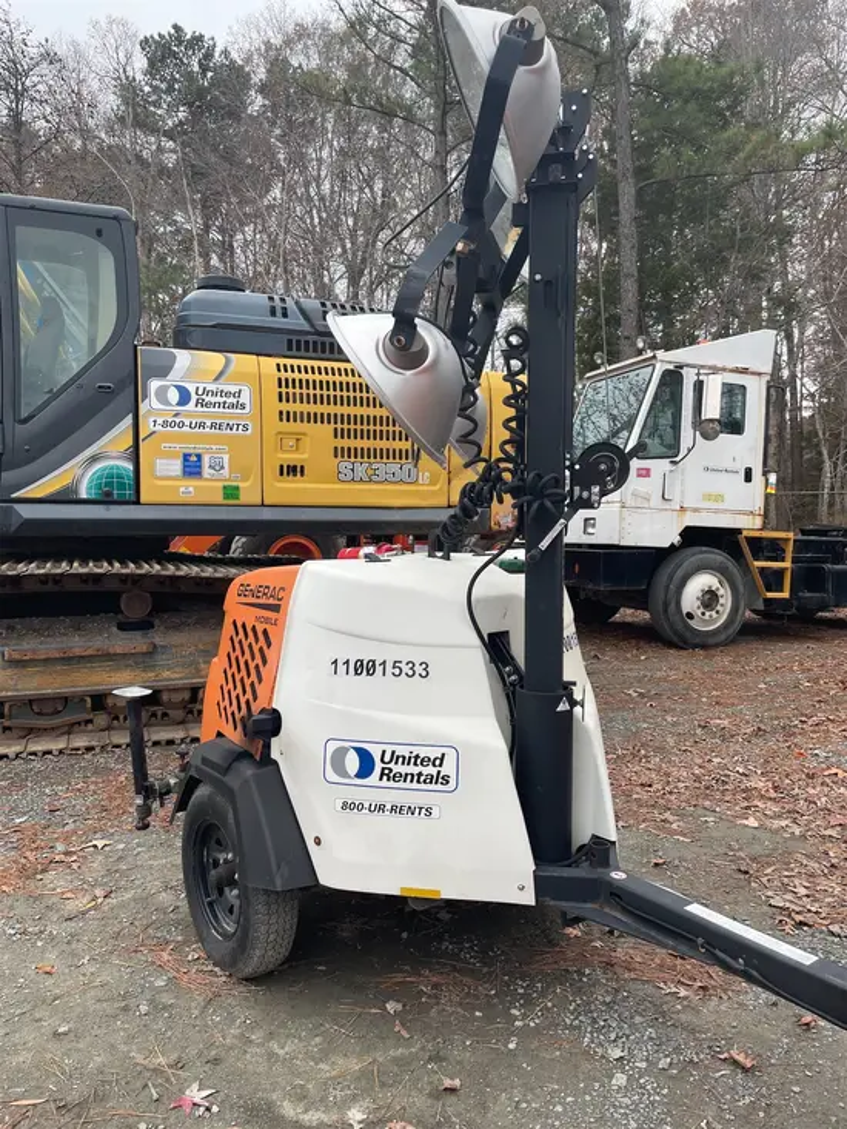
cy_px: 564
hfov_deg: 53.1
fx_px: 848
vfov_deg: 67.3
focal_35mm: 26
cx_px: 424
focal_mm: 4.2
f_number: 1.6
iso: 32
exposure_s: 1/636
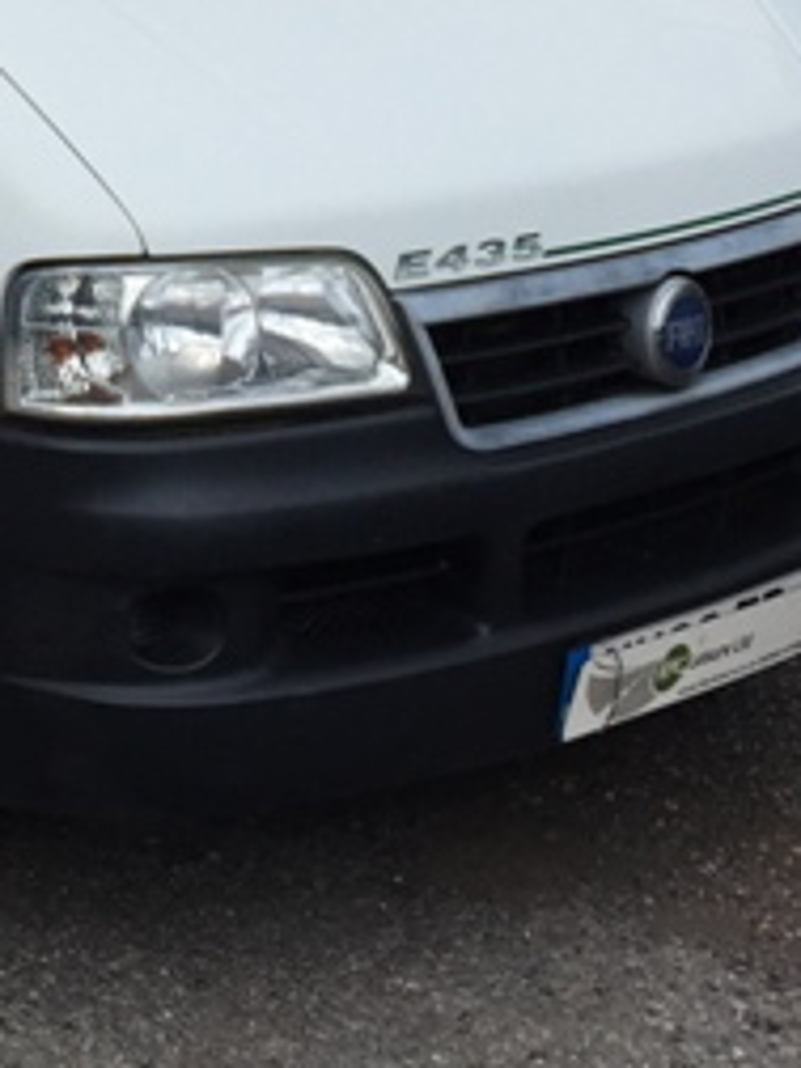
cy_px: -186
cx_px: -136
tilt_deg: -2.0
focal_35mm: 92
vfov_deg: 20.1
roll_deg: +1.0
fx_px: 2838
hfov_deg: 15.5
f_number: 2.2
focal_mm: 4.15
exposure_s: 1/1276
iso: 32
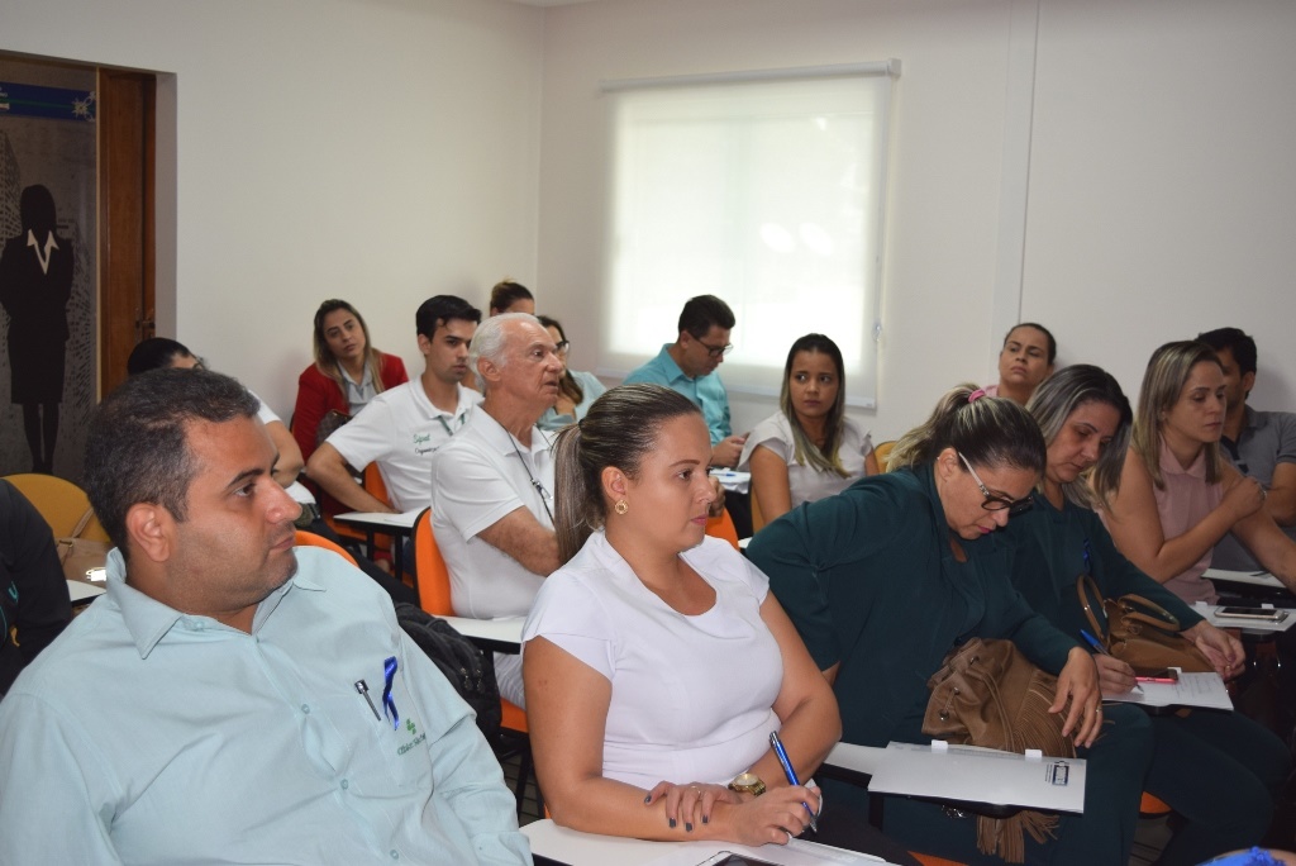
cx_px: 648
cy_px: 433
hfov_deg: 49.5
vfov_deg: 34.3
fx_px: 1405
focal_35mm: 39
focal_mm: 26
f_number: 4.2
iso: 400
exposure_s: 1/80
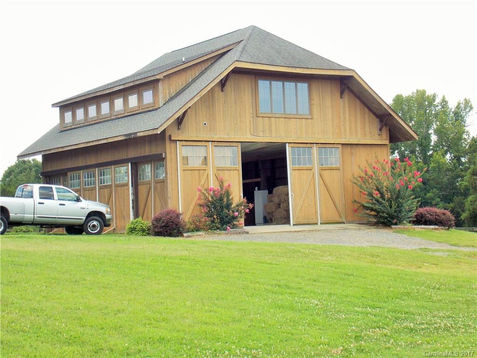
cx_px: 238
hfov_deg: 29.8
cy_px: 179
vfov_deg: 22.6
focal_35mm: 65
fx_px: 896
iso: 80
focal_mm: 11.5
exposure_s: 1/160
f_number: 4.1
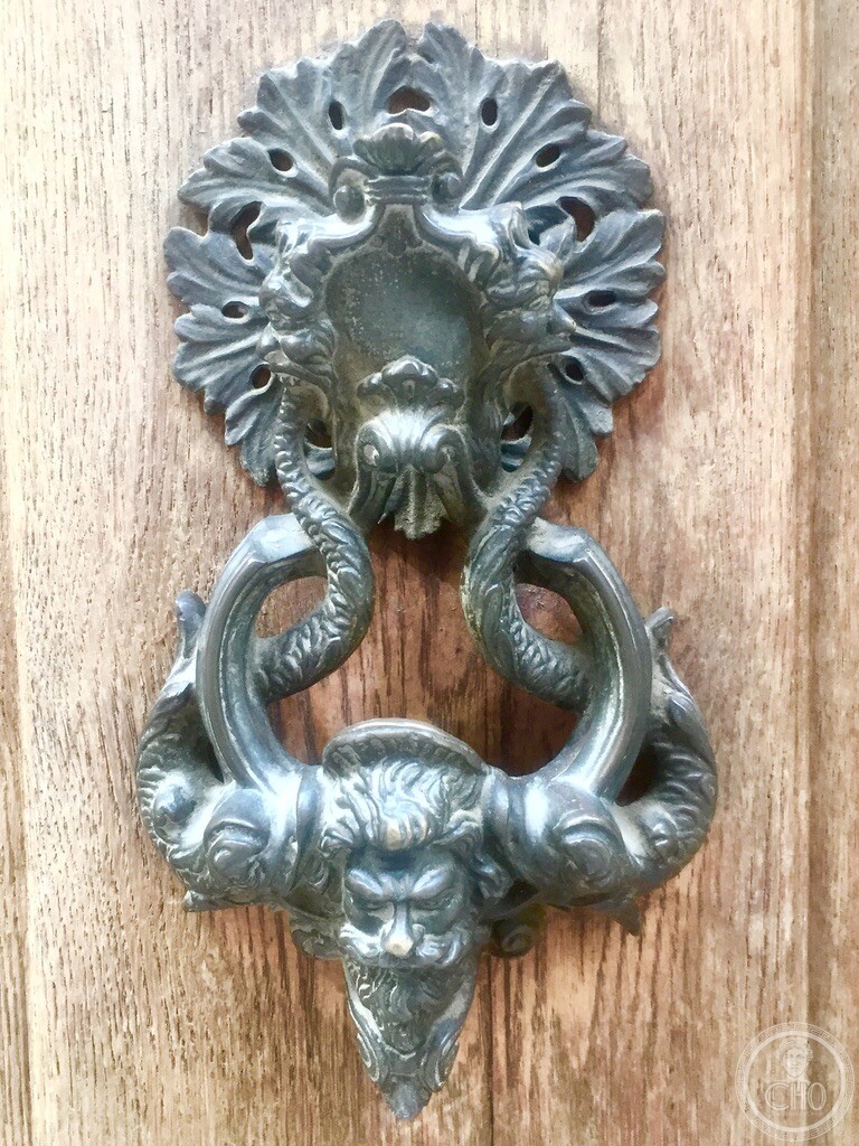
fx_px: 960
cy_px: 573
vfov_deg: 61.7
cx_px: 430
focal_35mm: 29
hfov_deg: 48.2
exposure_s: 1/33
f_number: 2.2
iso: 40
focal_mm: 4.15
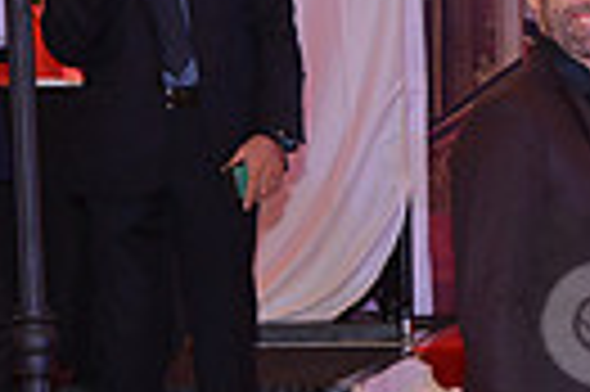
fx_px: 3192
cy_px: 331
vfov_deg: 7.0
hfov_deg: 10.1
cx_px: 995
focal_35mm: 195
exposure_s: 1/250
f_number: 5
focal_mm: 44
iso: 1600
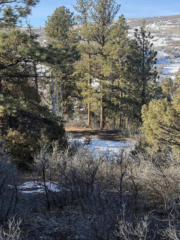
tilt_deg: -11.8
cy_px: 120
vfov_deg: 39.7
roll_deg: +0.3
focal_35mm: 48
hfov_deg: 30.3
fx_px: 333
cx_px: 90
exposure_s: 1/1222
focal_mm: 6.76
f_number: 1.78
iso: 100
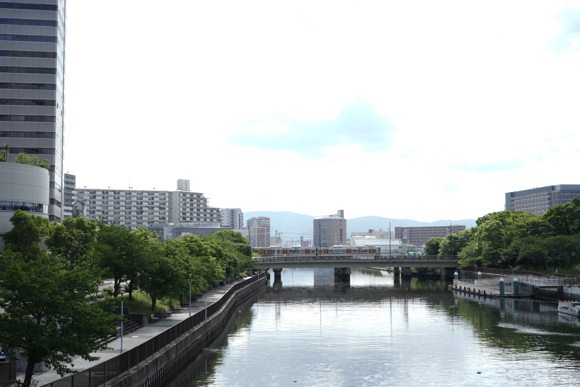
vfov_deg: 27.0
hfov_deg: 39.6
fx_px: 806
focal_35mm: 50
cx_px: 290
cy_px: 194
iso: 80
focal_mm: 50
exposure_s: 1/125
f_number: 7.1
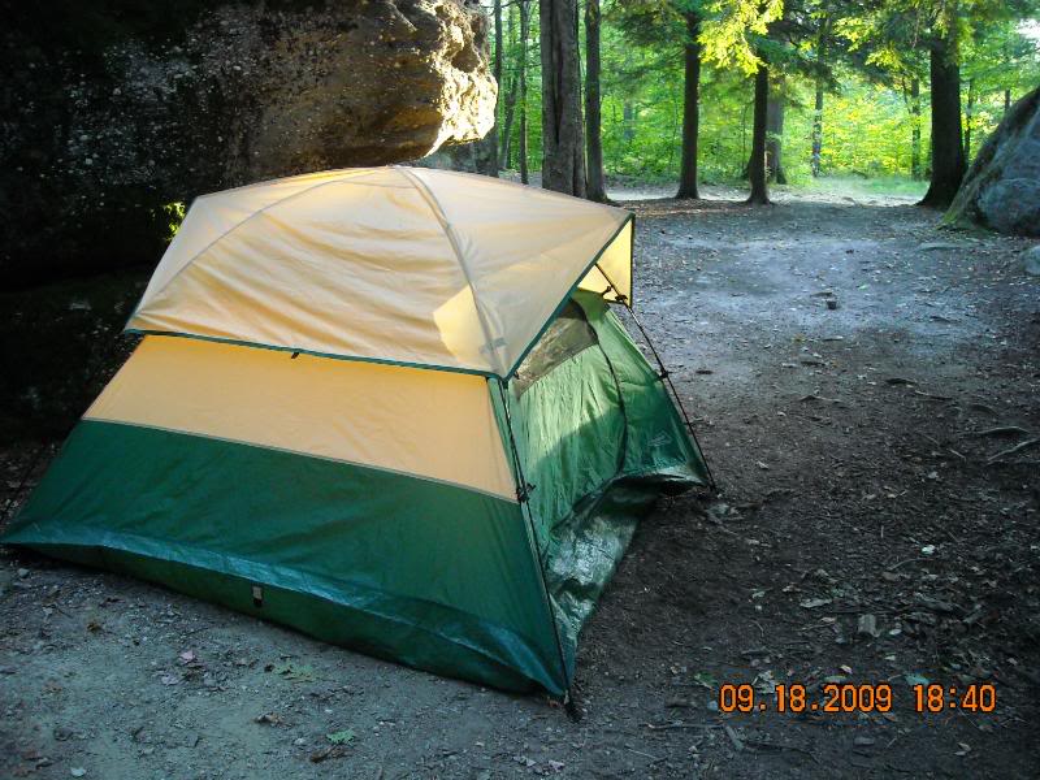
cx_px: 520
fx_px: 1052
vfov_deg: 40.7
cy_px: 390
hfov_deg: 52.6
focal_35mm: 35
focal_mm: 5.7
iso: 400
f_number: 2.8
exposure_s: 1/35
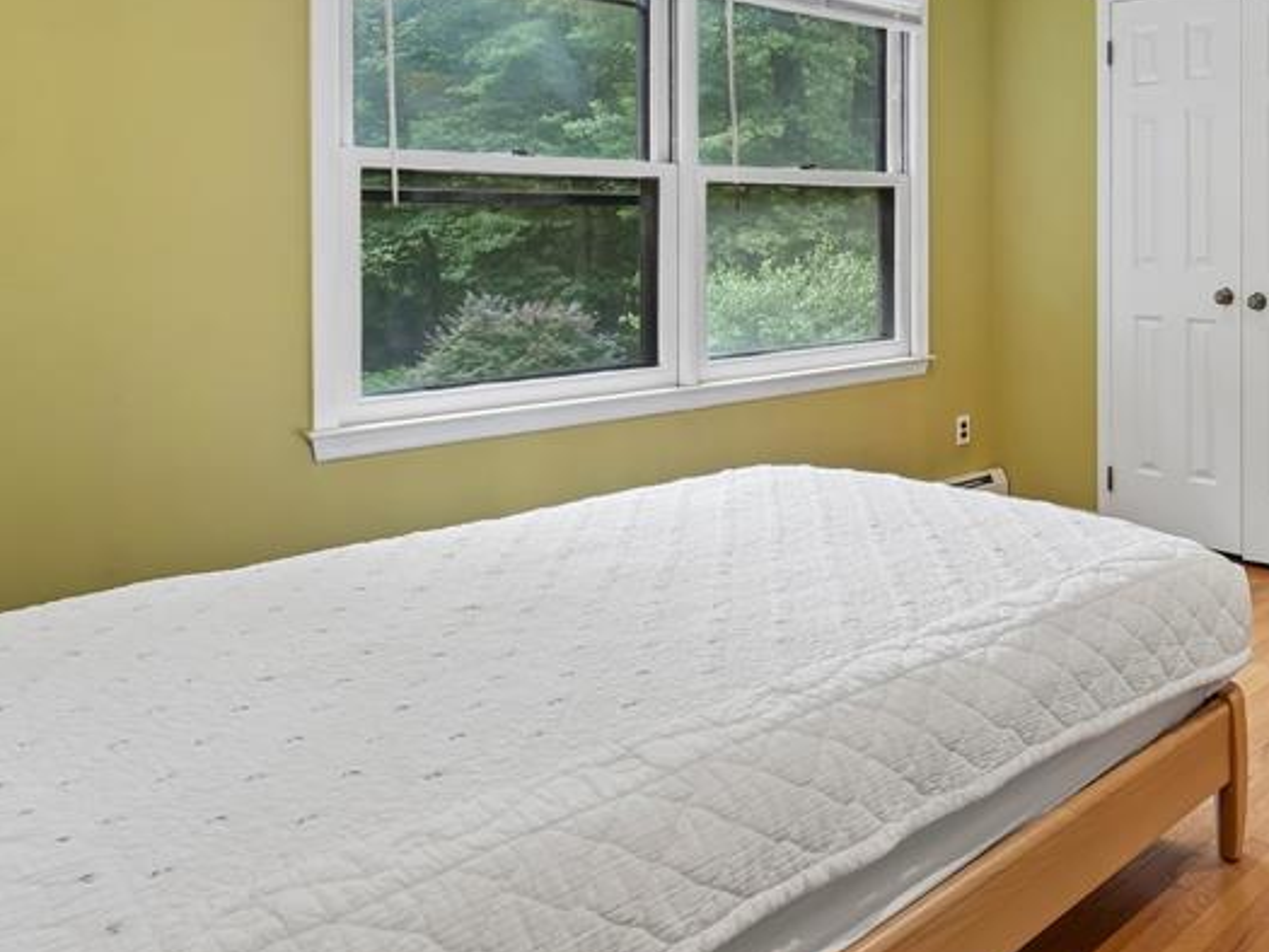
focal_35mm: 30
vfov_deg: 45.1
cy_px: 227
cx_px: 1196
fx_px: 1100
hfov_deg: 51.2
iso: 400
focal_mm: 16
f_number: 8
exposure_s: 1/10
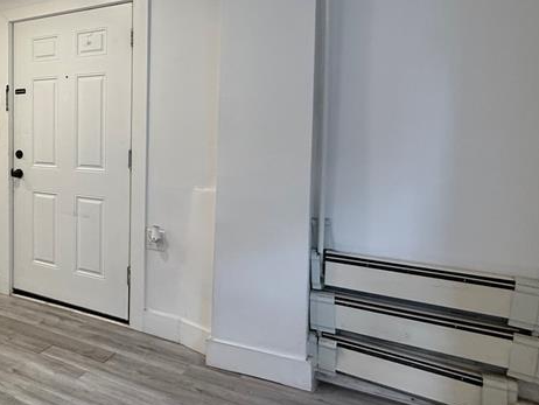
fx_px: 483
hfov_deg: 45.4
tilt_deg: -1.6
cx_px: -41
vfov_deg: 45.0
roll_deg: +0.7
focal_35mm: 31
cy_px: 148
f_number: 2.2
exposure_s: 1/120
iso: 200
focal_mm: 2.22
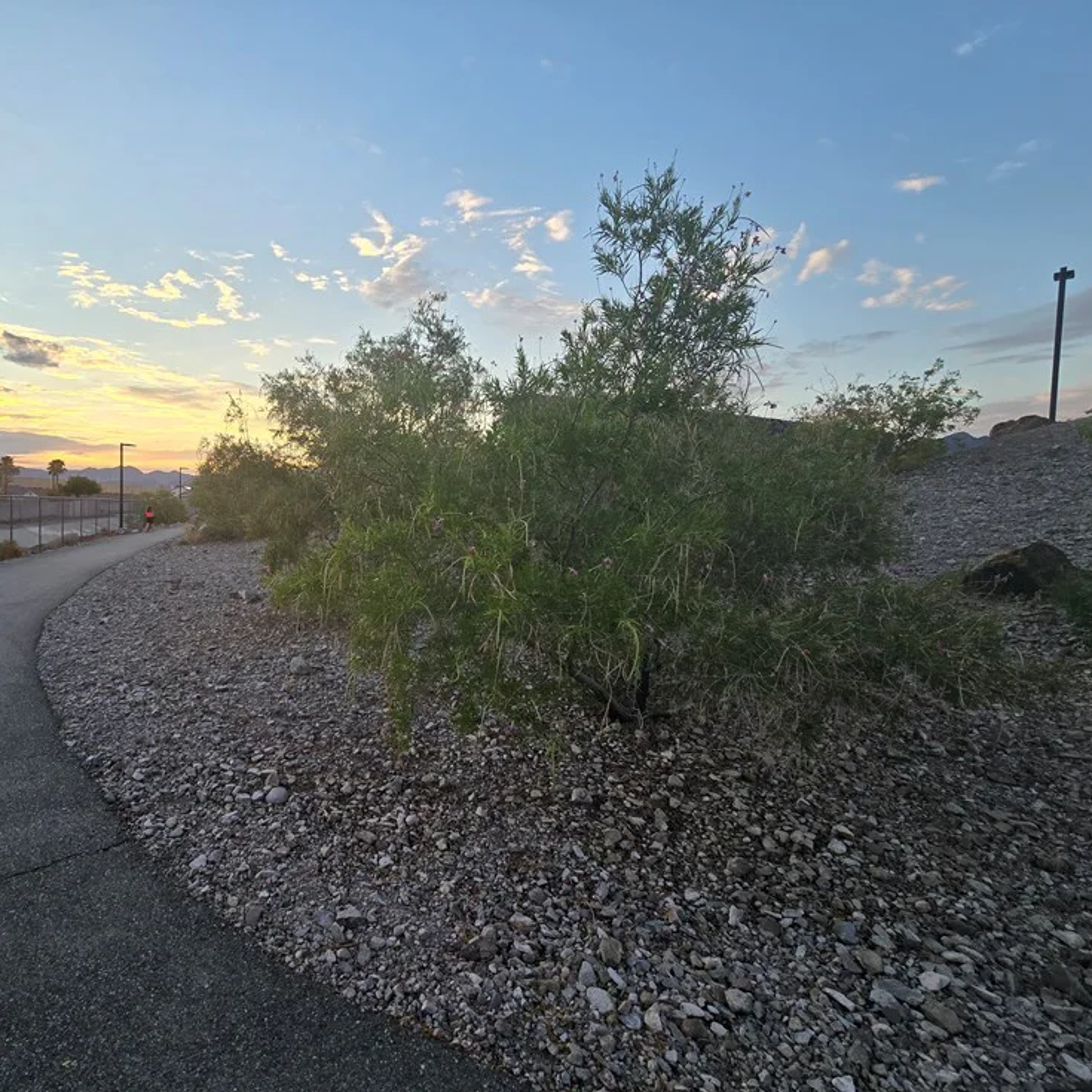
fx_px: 571
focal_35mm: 16
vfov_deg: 87.4
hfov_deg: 84.7
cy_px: 523
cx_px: 374
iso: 50
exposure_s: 1/249
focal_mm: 2.2
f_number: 2.2
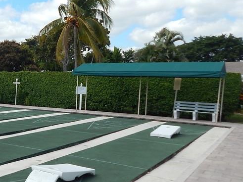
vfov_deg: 30.1
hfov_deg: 35.3
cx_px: -8
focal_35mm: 48
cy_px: 114
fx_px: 337
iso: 125
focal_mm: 4
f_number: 6
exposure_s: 1/400
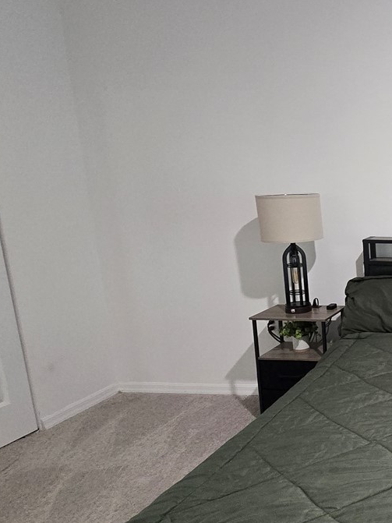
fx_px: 468
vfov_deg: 58.2
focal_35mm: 31
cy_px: 291
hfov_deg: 31.6
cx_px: 539
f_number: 2.2
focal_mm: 2.2
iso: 1000
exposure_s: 1/60
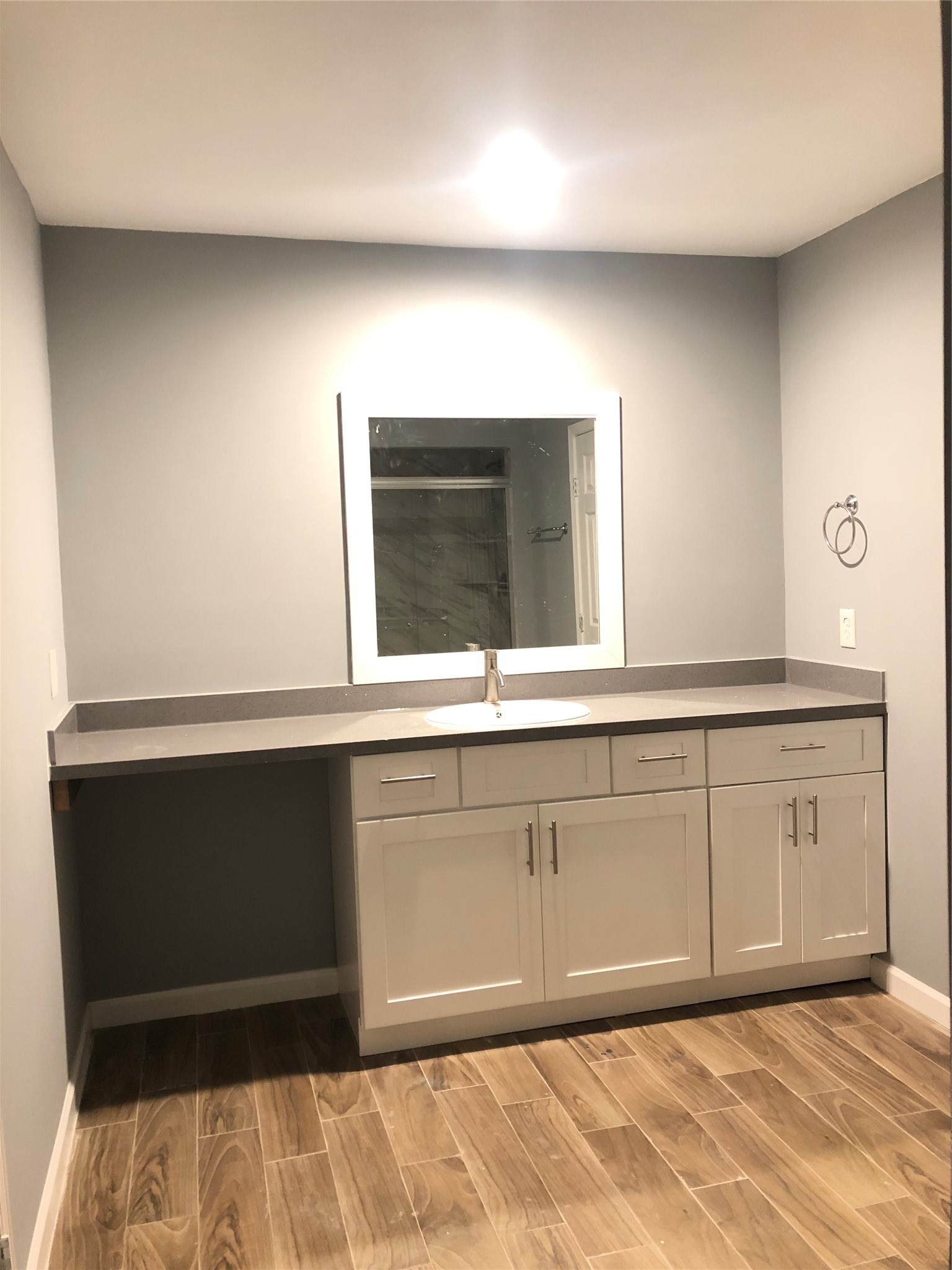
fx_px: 1027
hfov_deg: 49.7
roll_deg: +1.4
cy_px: 635
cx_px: 476
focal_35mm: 28
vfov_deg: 63.4
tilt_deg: -3.9
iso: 100
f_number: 1.8
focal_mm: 4
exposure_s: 1/9
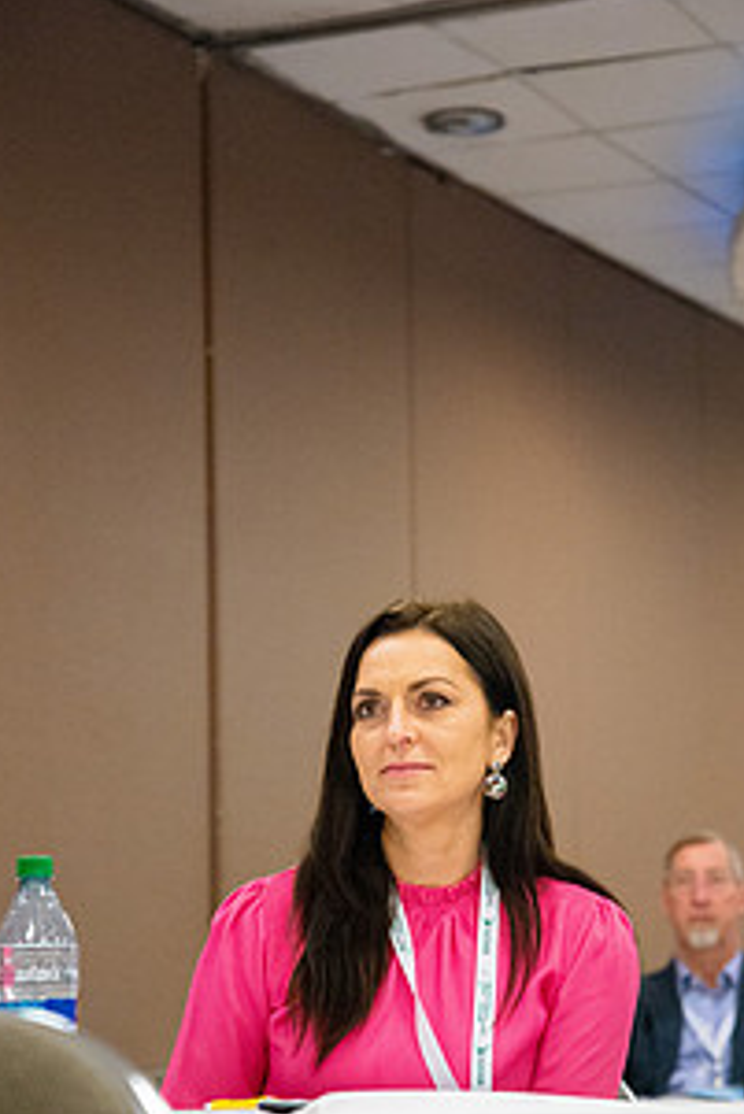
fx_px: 3932
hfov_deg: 10.8
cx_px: 381
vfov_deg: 16.1
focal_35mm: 127
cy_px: 725
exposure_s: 1/200
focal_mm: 85
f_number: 4.5
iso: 6400
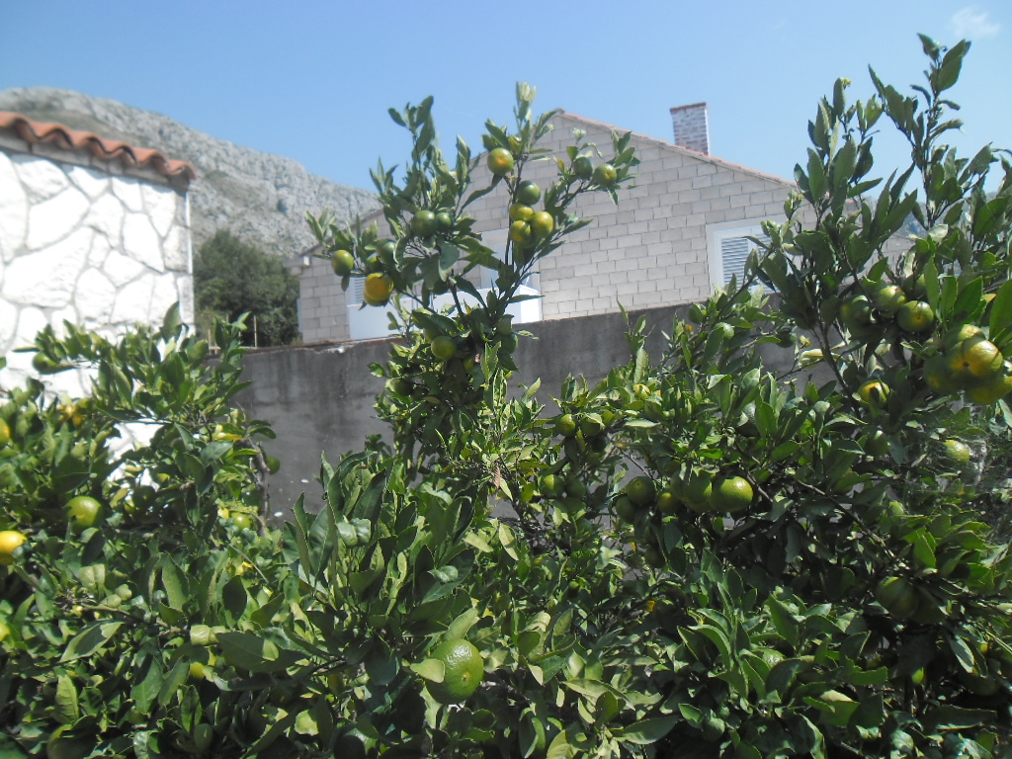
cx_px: 506
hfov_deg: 65.3
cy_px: 380
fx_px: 789
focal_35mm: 27
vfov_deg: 51.4
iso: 80
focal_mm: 4.9
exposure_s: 1/558
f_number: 3.5
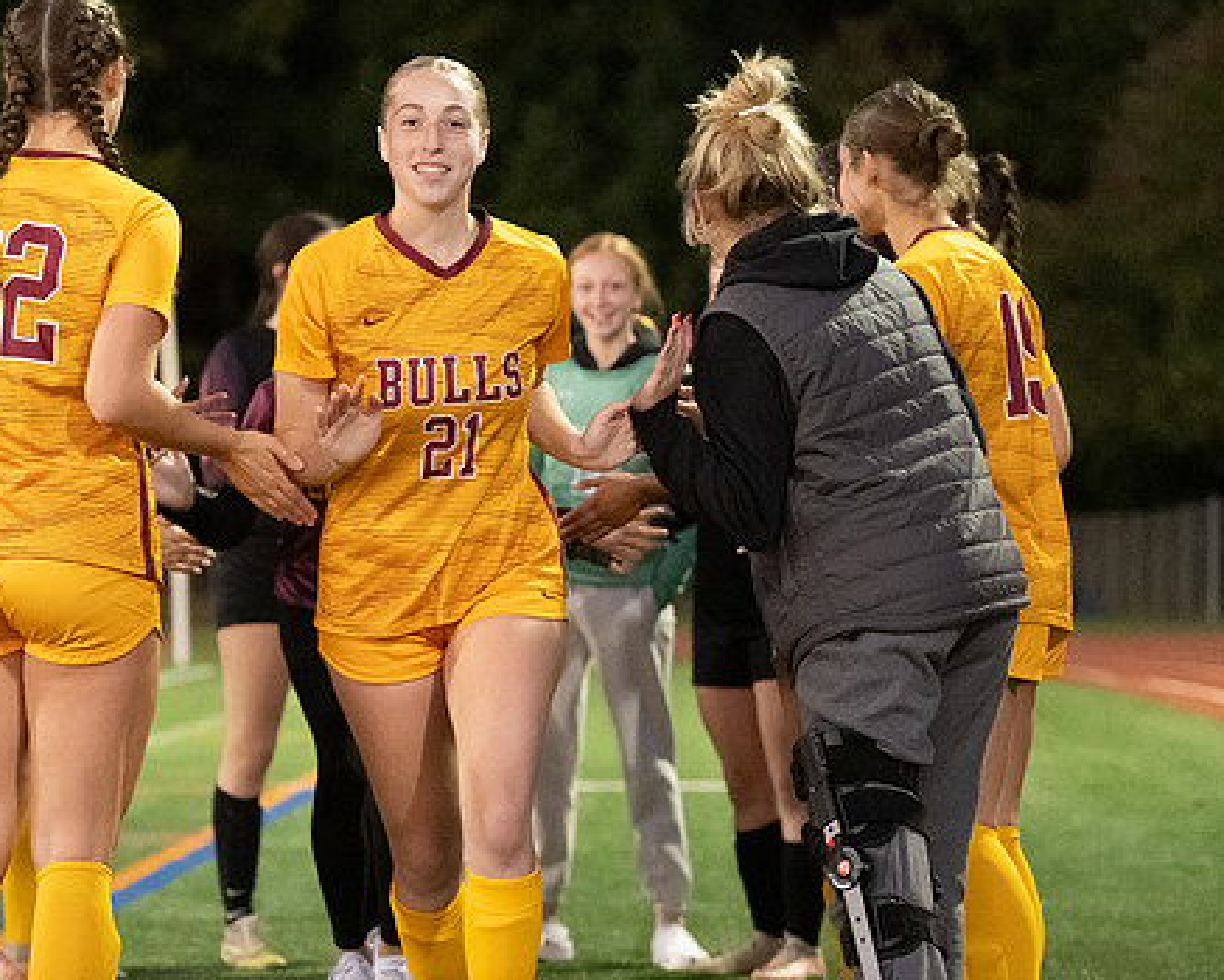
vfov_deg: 9.4
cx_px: 302
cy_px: 636
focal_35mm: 164
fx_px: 5944
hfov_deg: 11.7
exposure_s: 1/640
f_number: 2.8
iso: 14400
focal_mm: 83
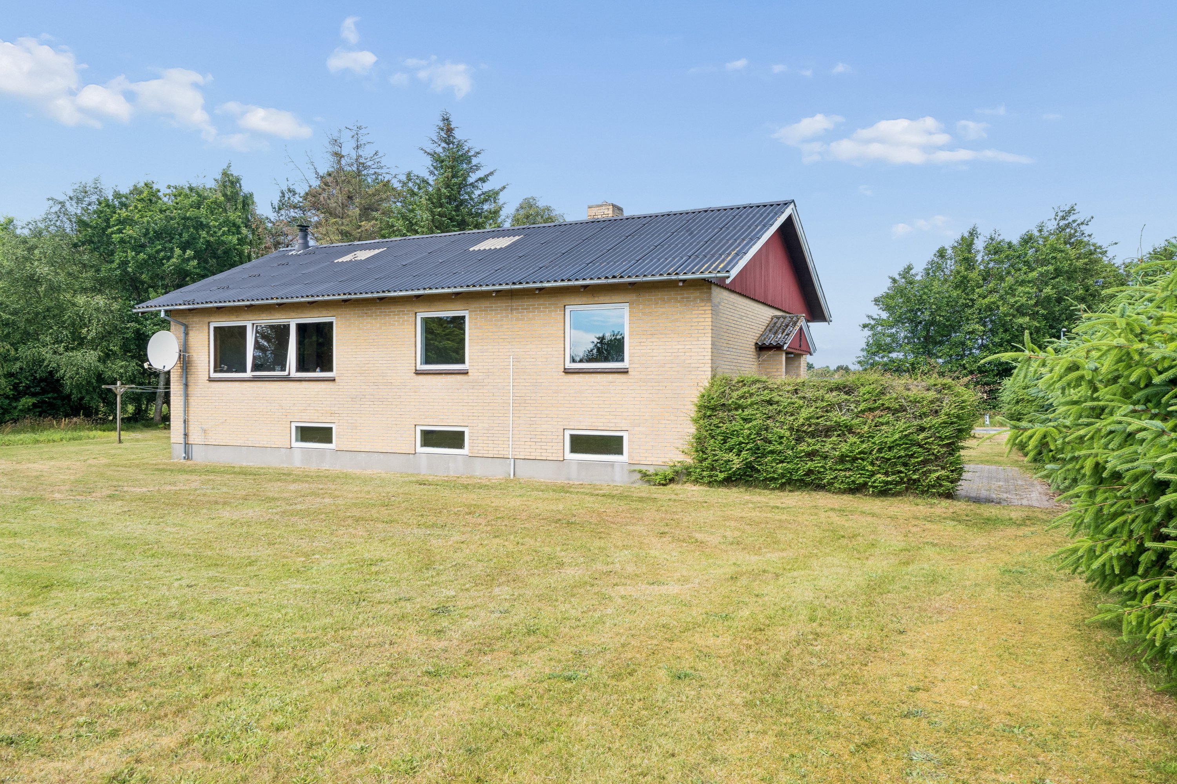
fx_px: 817
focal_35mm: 25
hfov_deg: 71.5
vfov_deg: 51.3
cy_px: 392
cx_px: 588
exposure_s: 1/50
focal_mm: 25
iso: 200
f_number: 16
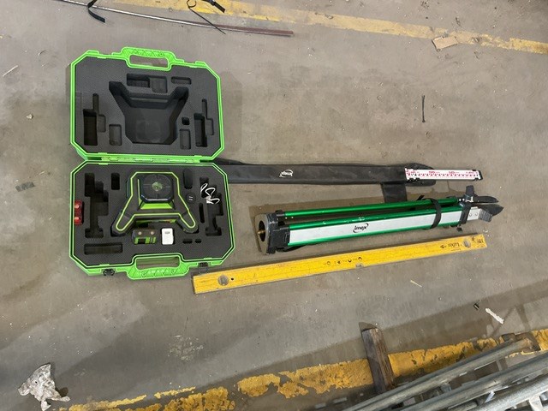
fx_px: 459
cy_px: 206
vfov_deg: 48.2
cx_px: 274
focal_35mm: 29
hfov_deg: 61.7
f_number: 1.8
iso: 160
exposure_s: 1/60
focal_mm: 3
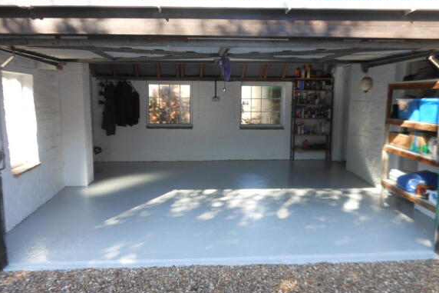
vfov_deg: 37.8
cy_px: 156
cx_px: 221
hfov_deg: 54.4
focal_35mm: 35
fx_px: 427
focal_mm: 6
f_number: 3.5
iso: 80
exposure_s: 1/100
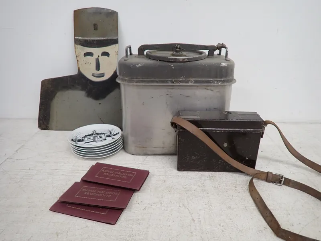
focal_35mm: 19
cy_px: 120
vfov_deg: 68.7
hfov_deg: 84.7
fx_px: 176
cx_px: 160
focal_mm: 3.33
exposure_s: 1/60
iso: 200
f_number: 2
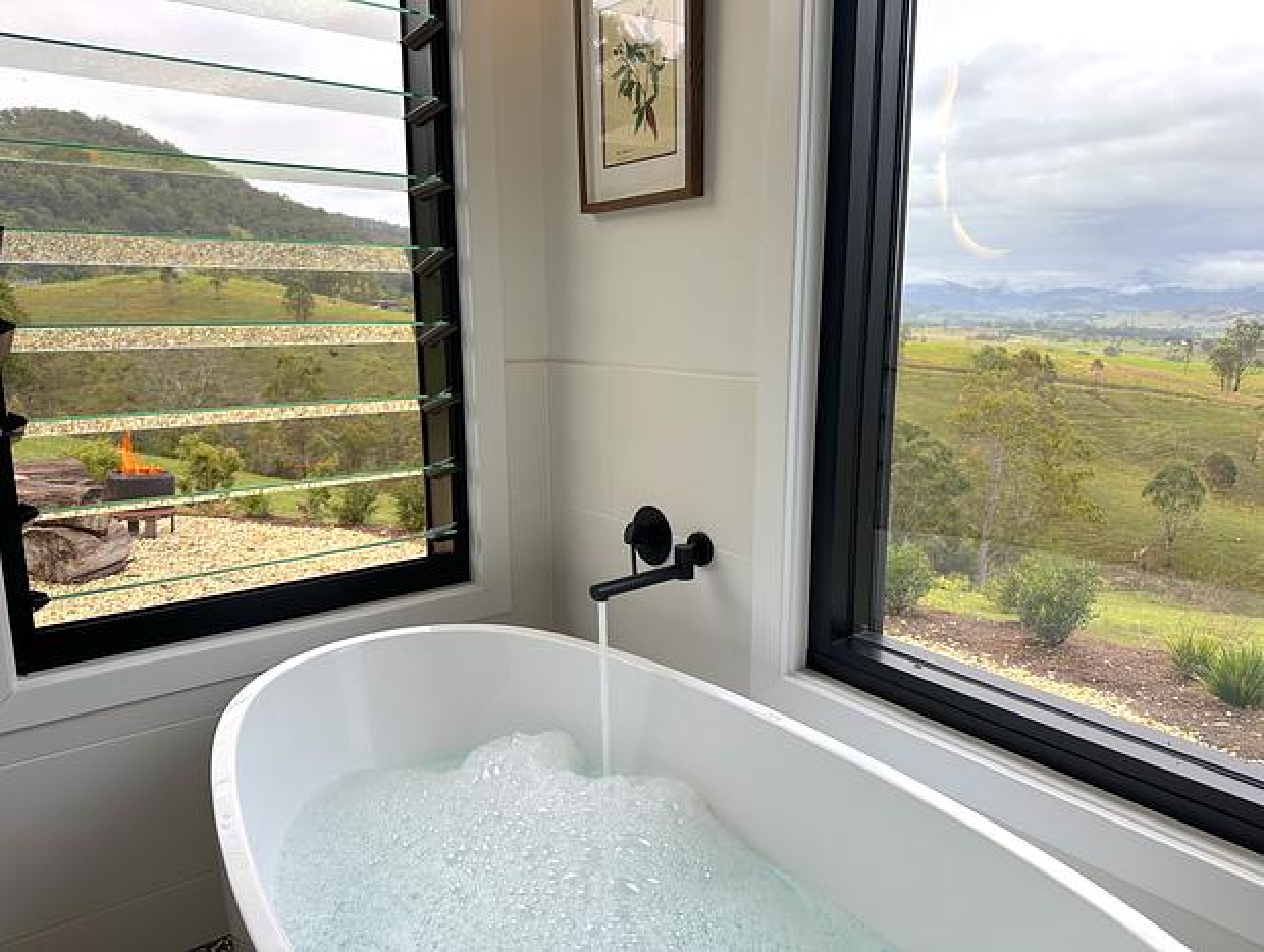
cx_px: 632
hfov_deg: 71.5
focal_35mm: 24
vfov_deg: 56.9
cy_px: 476
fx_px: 878
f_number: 1.78
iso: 80
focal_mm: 6.86
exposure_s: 1/121
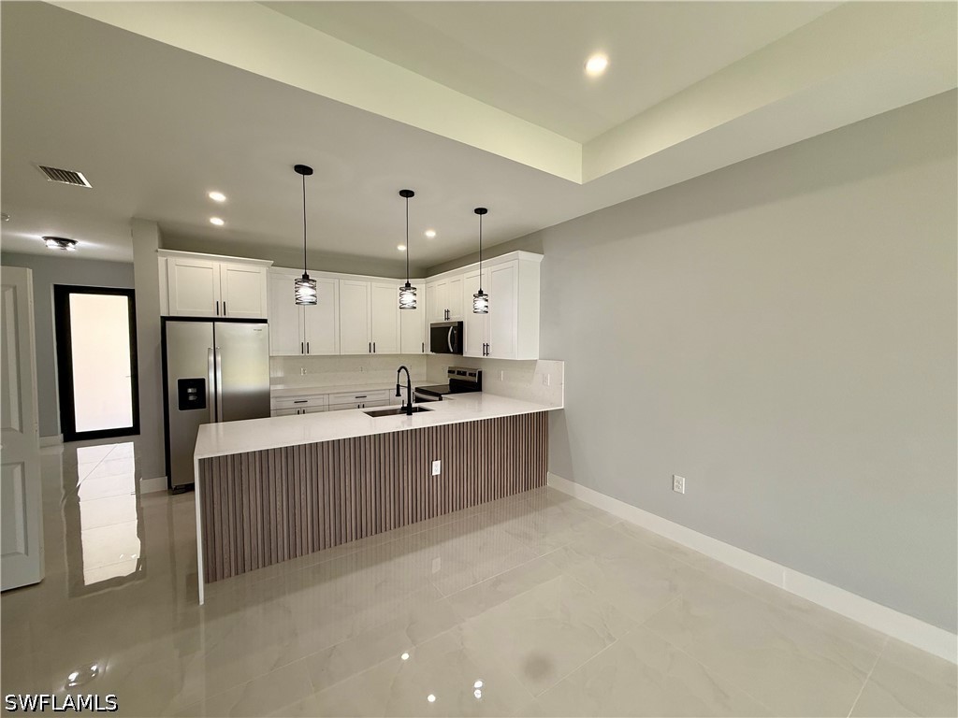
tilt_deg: -1.8
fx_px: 387
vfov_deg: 85.7
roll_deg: -0.5
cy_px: 359
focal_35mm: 14
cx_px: 479
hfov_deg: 102.1
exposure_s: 1/120
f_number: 2.2
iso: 125
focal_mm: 2.22
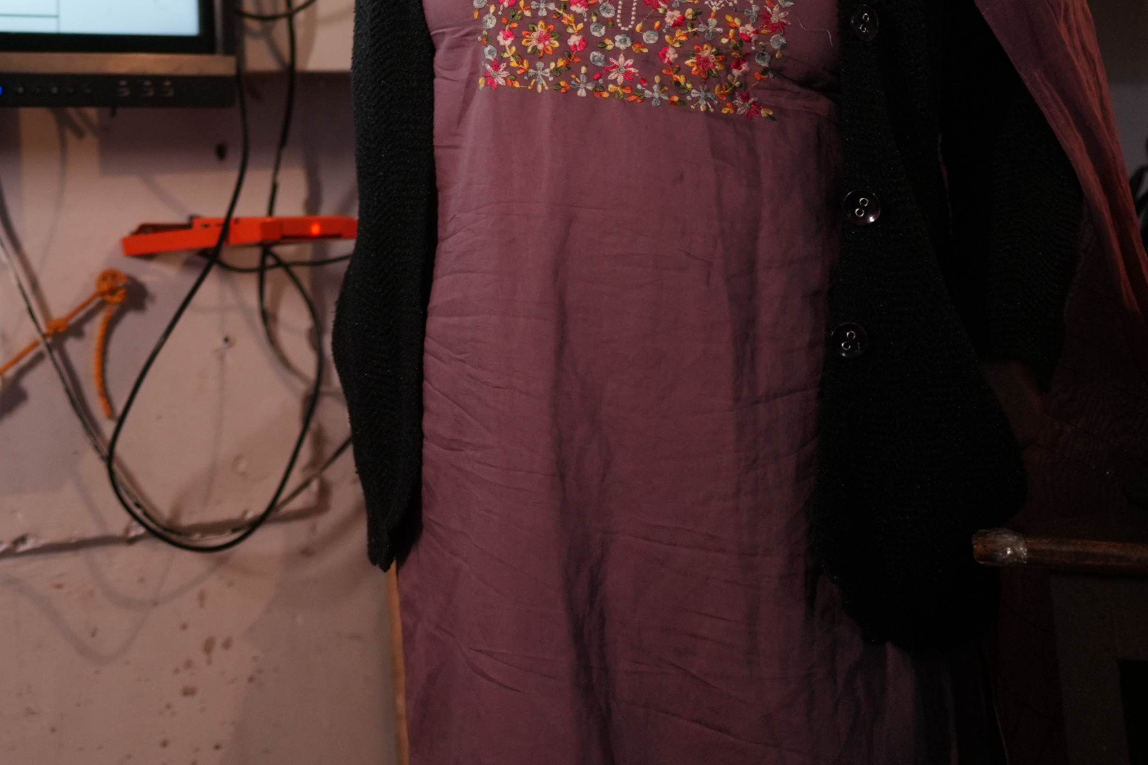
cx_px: -74
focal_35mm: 102
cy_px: -331
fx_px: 3252
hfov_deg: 19.3
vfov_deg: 12.8
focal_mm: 35
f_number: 1.4
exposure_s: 1/500
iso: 800
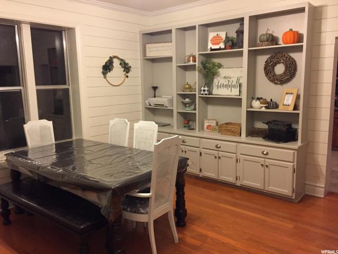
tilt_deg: -9.3
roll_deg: +1.4
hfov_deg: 61.7
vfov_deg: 48.2
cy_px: 127
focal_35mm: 29
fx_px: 283
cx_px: 169
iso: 200
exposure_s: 1/30
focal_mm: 4.15
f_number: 2.2
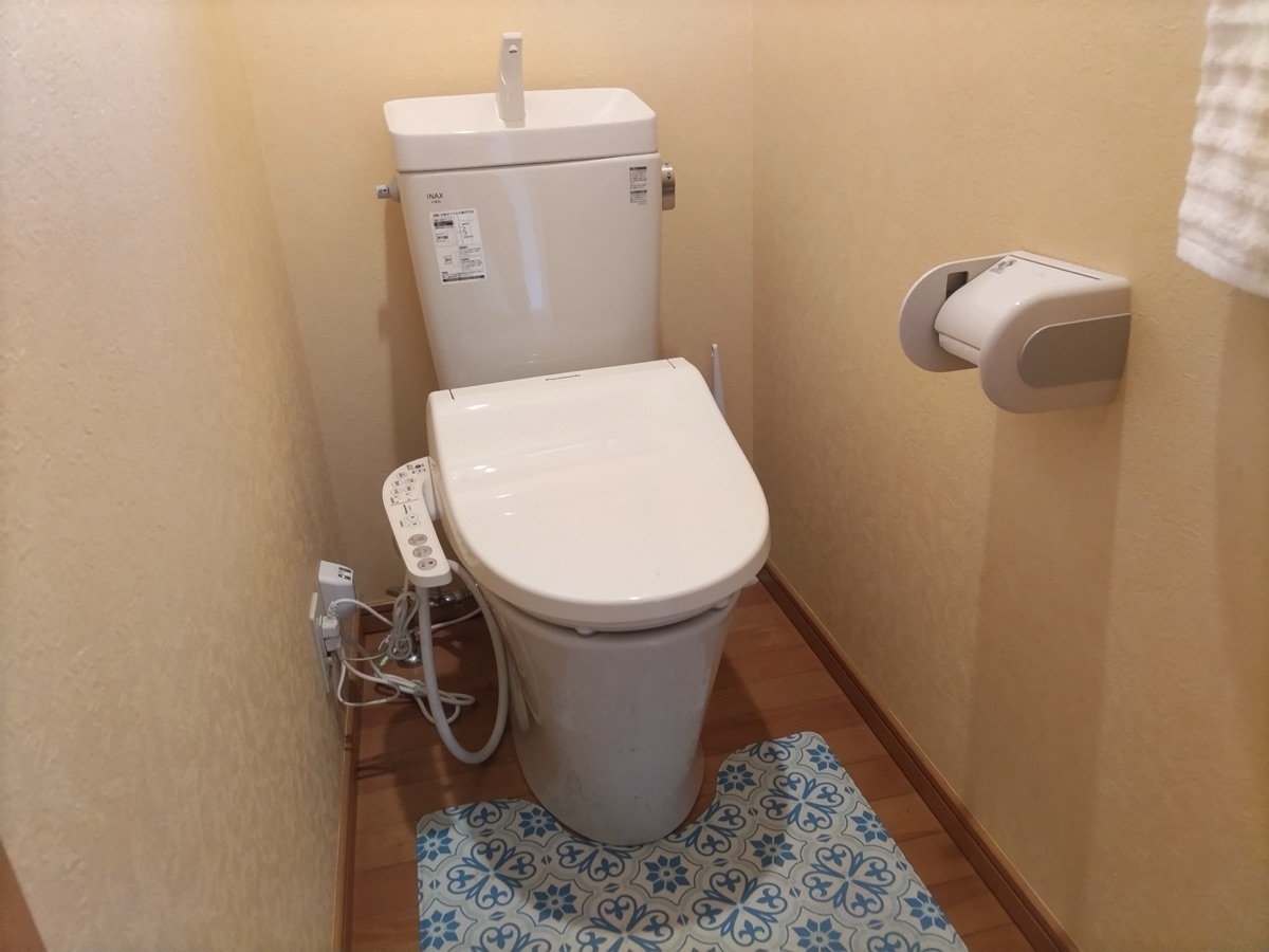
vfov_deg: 53.1
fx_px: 953
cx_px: 634
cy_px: 476
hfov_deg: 67.3
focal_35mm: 26
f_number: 1.79
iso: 703
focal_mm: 4.8
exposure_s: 1/50
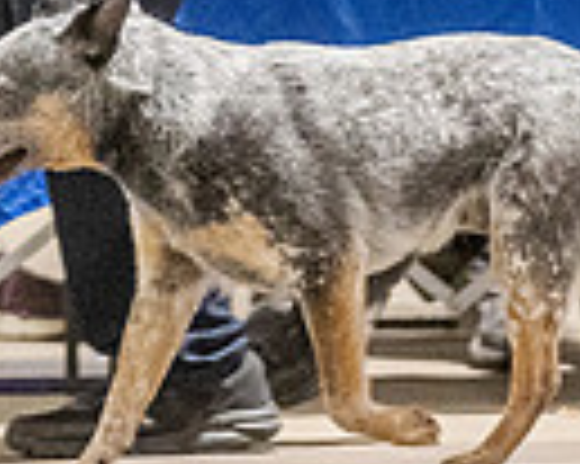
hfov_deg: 3.0
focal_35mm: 650
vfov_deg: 2.4
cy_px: -176
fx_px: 11149
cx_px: 301
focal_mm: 132
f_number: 3.2
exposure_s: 1/400
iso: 6400
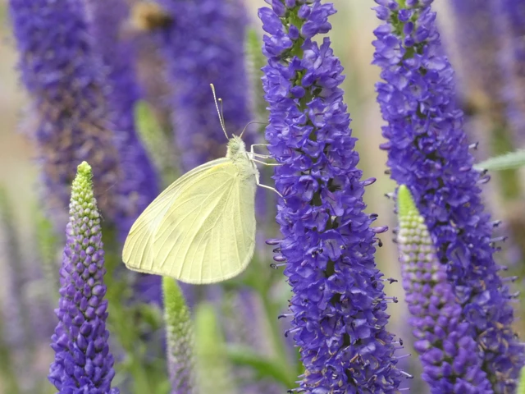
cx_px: 262
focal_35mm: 339
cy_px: 197
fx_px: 5141
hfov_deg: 5.8
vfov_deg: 4.4
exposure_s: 1/80
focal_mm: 60.8
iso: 320
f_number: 5.6
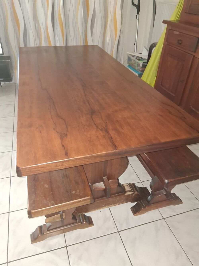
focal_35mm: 26
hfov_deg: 53.1
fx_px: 199
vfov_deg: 67.3
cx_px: 100
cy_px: 133
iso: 800
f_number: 1.8
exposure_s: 1/25
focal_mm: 3.98
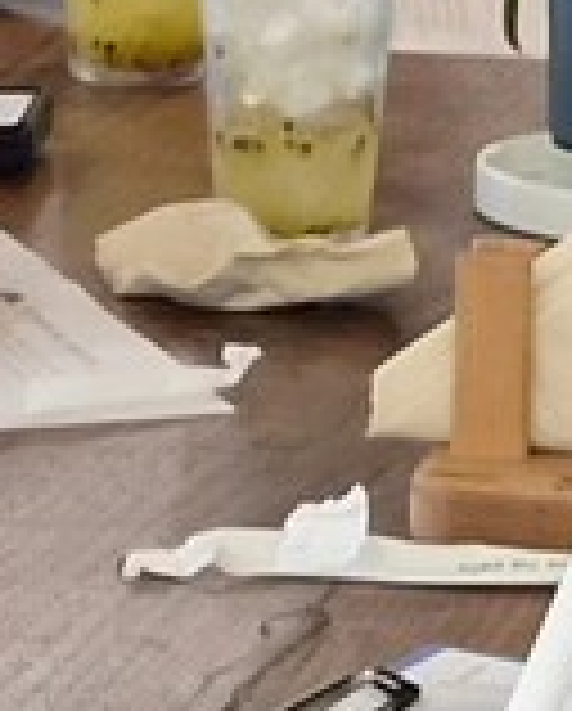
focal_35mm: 136
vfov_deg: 12.5
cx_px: 739
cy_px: -677
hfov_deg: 11.1
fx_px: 2870
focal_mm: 5.4
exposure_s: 1/120
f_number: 1.8
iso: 50
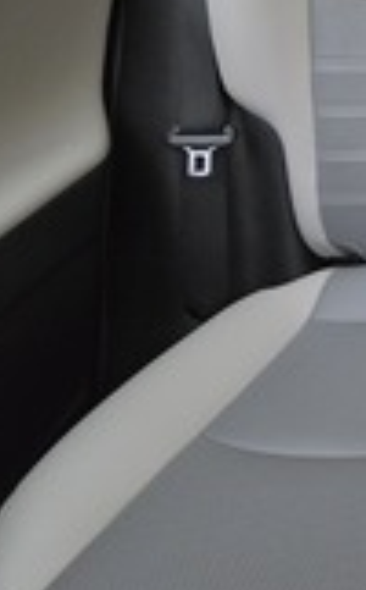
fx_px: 577
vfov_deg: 51.3
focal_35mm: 36
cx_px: 684
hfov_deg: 21.0
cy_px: 134
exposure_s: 1/60
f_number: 1.9
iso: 640
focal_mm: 2.2
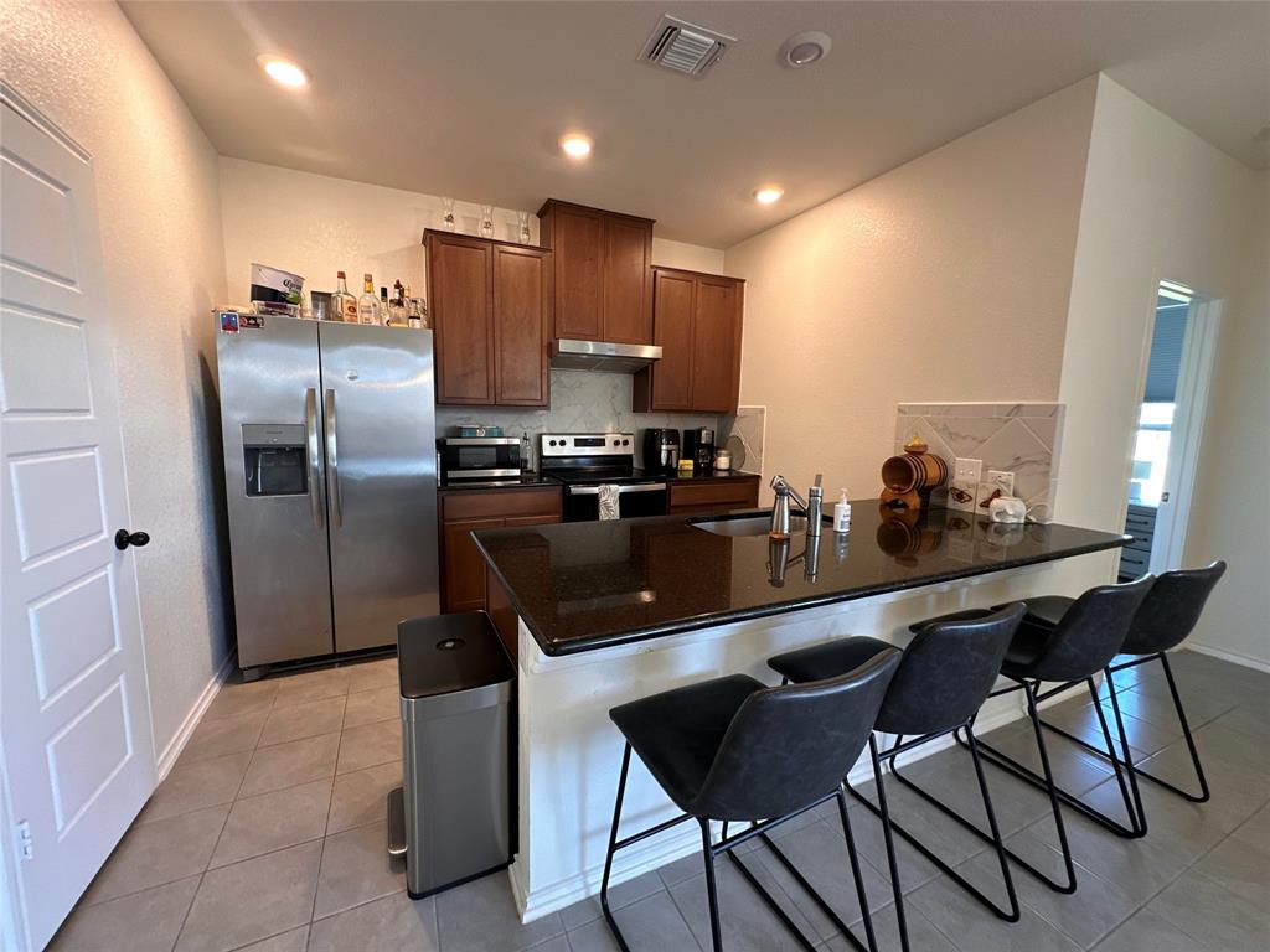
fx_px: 514
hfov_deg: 102.1
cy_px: 476
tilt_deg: -6.7
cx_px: 635
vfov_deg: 85.7
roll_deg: -1.2
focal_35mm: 14
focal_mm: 2.22
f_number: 2.2
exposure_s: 1/60
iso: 200
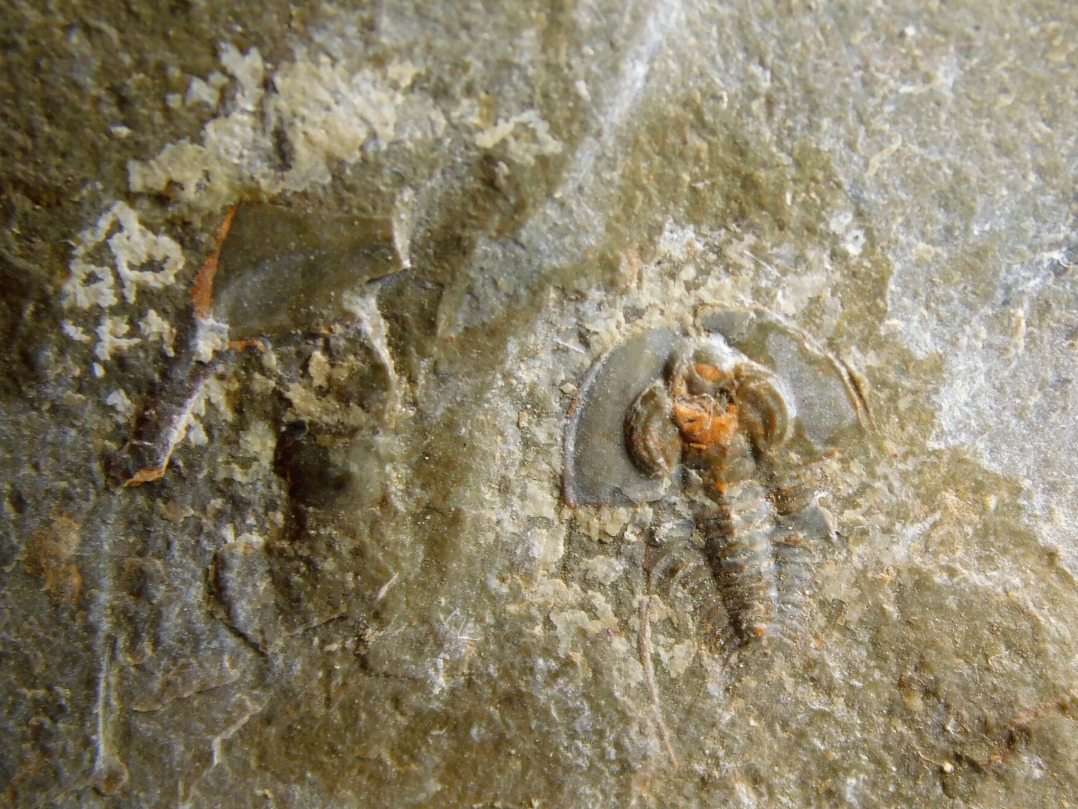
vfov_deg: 4.4
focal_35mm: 335
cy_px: 490
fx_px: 10433
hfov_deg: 5.9
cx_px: 736
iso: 125
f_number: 5.6
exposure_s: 1/40
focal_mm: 41.3
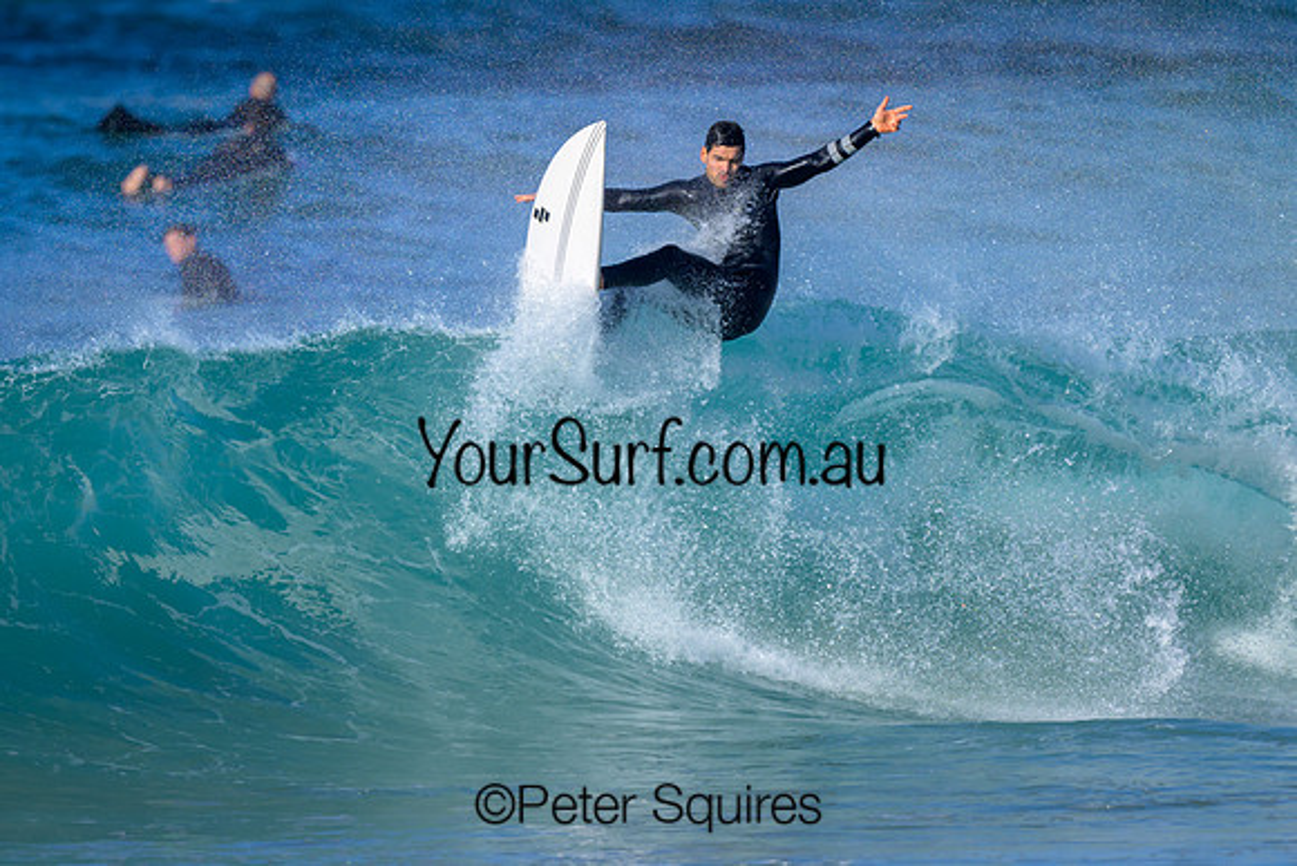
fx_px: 39636
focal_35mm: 1100
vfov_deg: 1.3
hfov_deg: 1.9
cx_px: 579
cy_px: 540
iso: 320
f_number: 6.3
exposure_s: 1/2000
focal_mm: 800
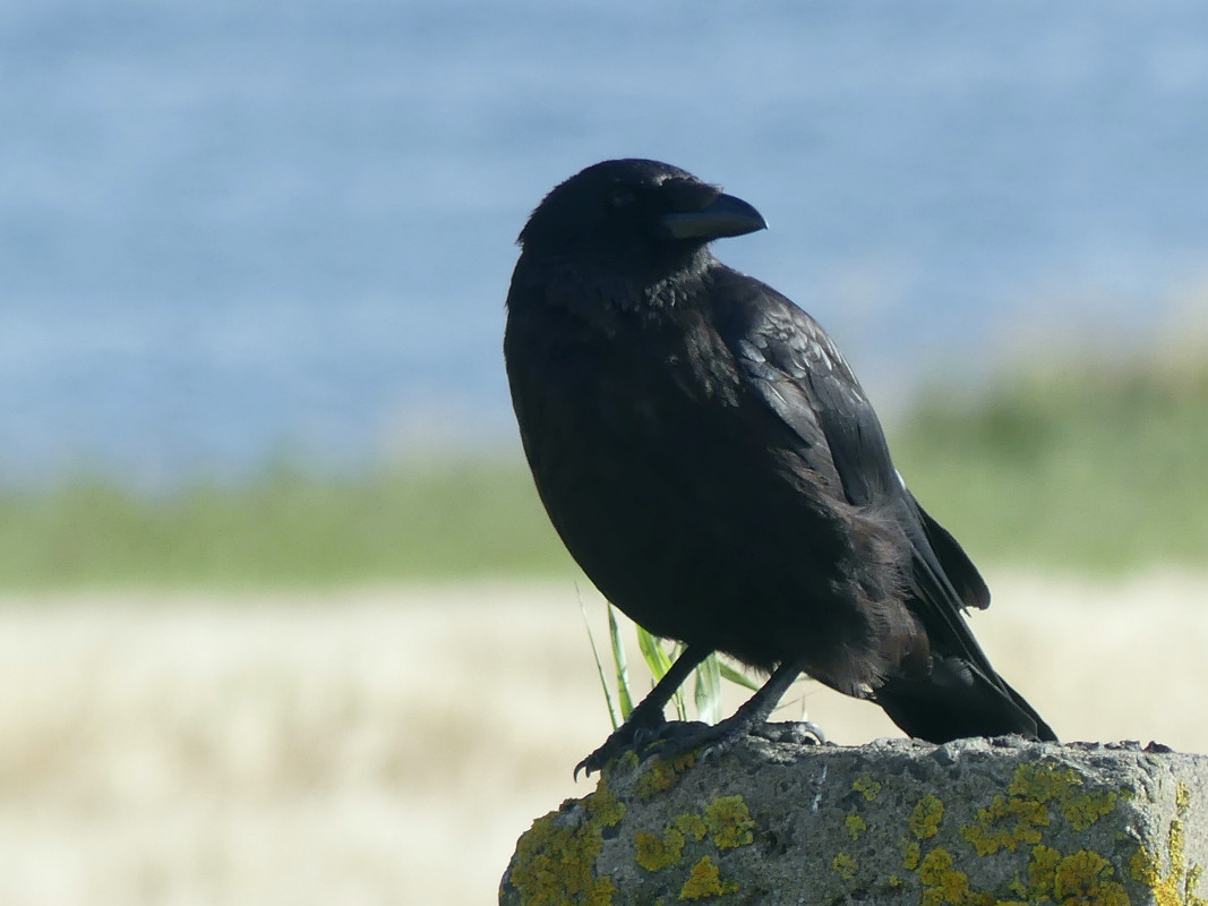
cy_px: 453
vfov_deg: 1.2
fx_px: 41872
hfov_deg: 1.7
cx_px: 604
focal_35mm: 1200
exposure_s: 1/640
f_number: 4
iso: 100
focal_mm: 108
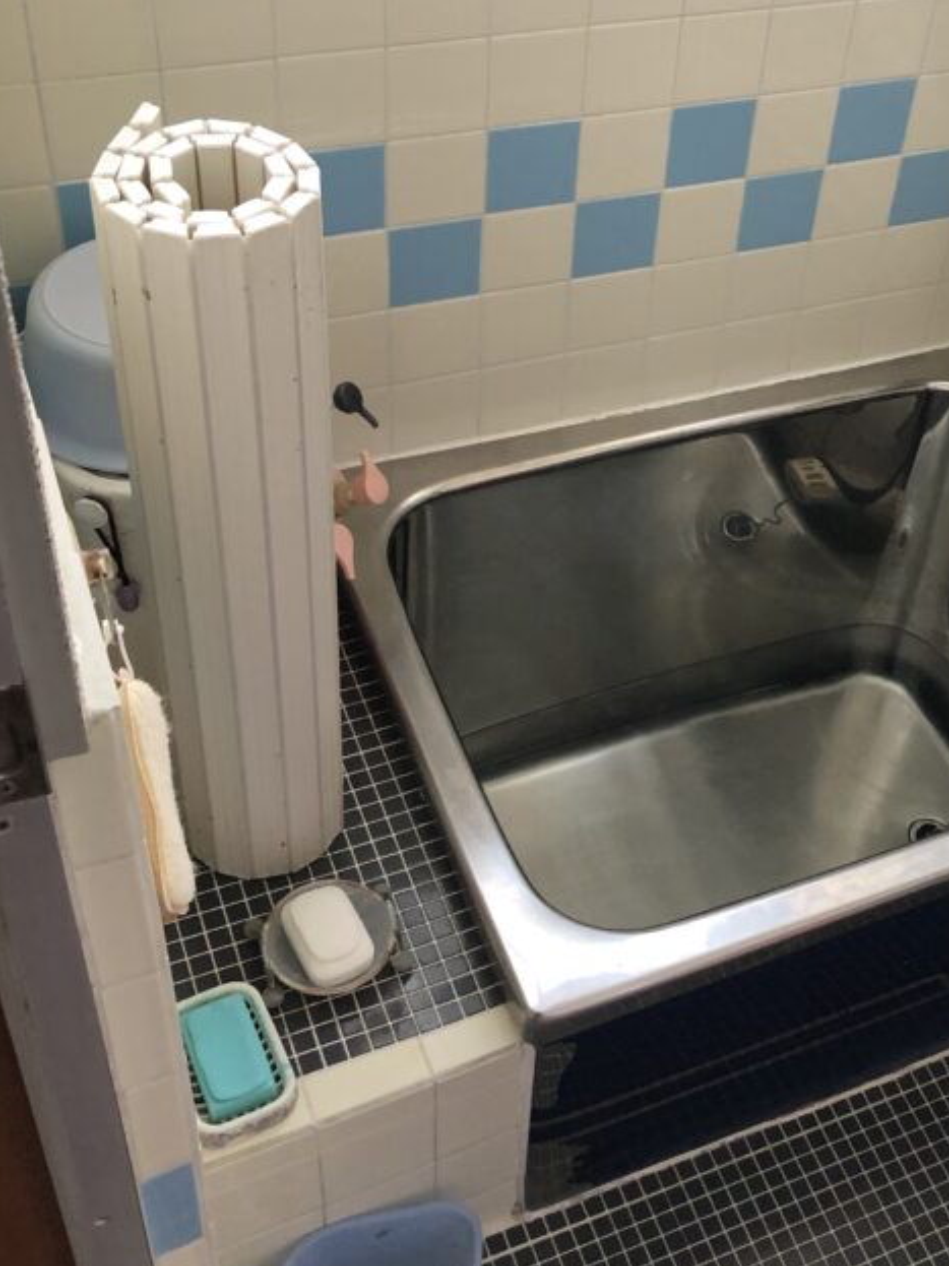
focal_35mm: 46
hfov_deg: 30.6
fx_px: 1682
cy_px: 467
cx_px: 774
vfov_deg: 40.9
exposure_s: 1/30
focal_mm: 3.99
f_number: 1.8
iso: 32
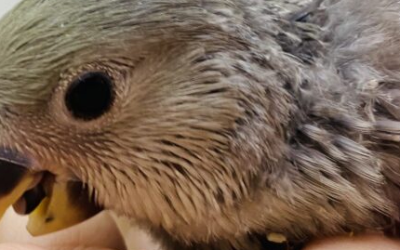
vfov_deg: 17.2
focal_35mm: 74
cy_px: -4
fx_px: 807
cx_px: 139
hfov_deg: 27.7
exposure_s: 1/50
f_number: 1.8
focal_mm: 4.25
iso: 64
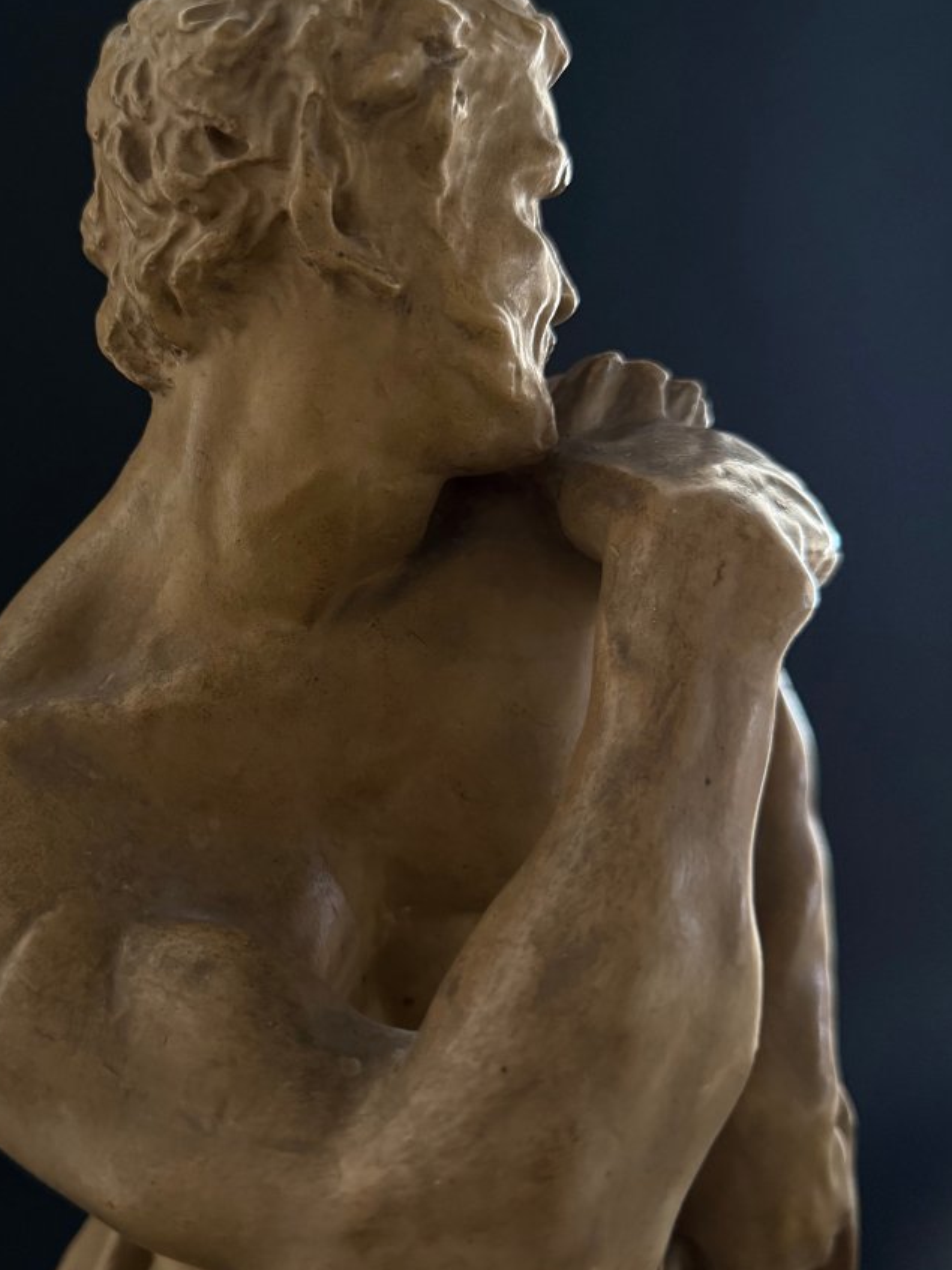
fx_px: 1247
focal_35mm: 34
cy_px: 574
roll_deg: -0.8
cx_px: 298
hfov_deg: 41.1
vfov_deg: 53.9
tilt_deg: -7.0
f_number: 1.78
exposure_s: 1/50
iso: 640
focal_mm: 6.76
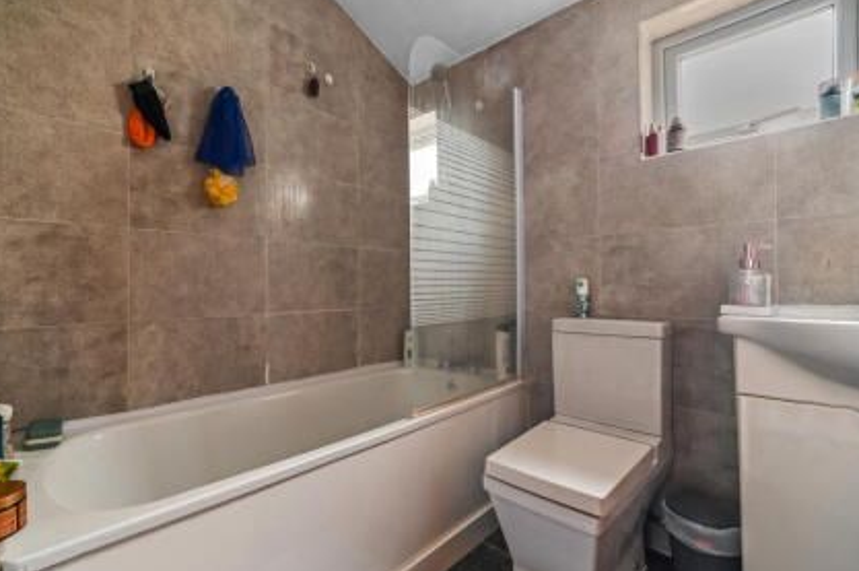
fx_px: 381
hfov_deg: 96.4
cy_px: 281
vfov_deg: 73.6
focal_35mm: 16
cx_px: 381
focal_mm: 14
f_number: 8
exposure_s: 2.5
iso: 400
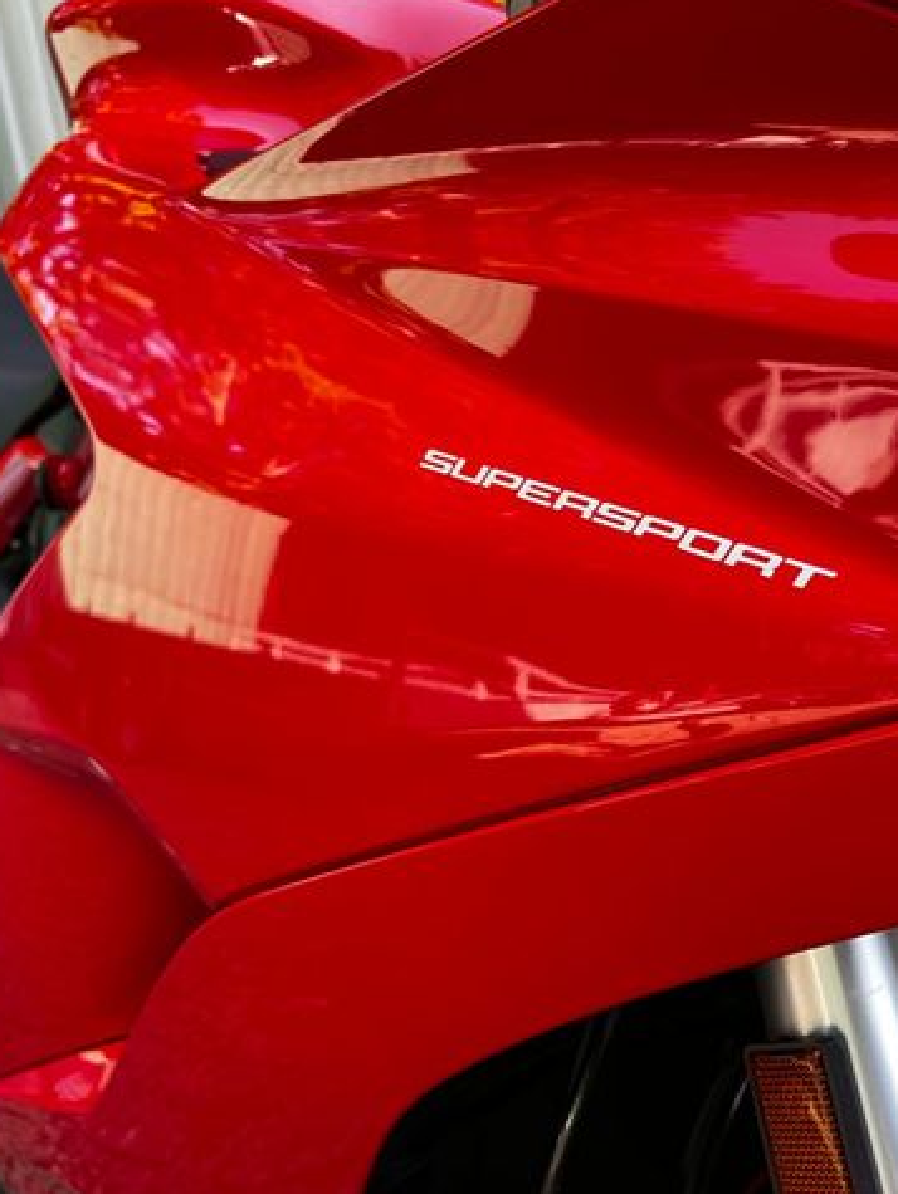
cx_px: 488
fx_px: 1209
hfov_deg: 40.7
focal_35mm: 35
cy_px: 596
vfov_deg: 52.6
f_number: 1.6
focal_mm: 5.1
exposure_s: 1/121
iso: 50
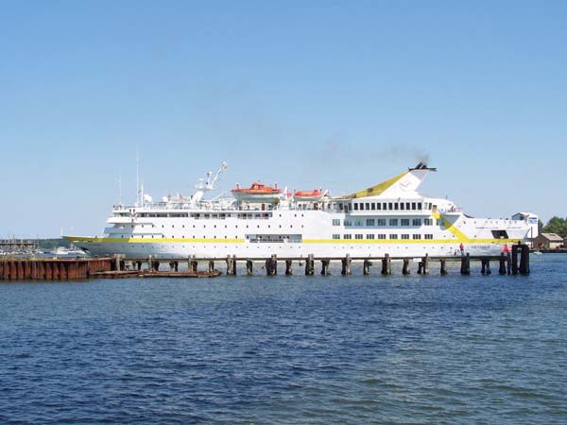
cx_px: 284
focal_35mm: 54
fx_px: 885
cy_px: 212
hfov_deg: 35.5
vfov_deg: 27.0
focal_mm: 8.9
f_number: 4.5
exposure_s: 1/400
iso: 64
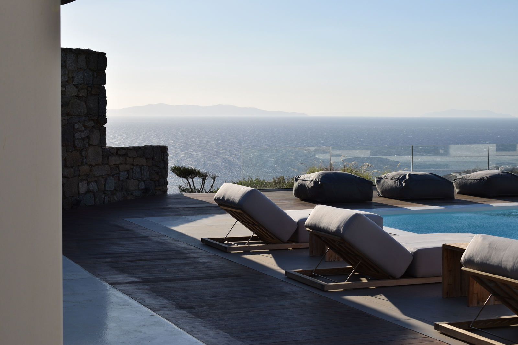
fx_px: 971
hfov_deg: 29.9
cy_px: 172
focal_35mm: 68
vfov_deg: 20.2
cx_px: 259
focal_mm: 45
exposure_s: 1/400
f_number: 9
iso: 100
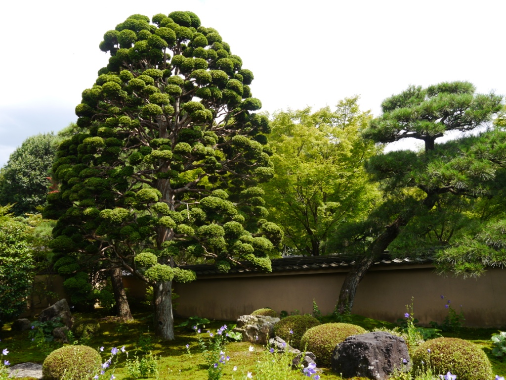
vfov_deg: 46.8
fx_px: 439
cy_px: 190
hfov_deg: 60.0
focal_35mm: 30
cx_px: 253
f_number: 5.6
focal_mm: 15
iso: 160
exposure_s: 1/320
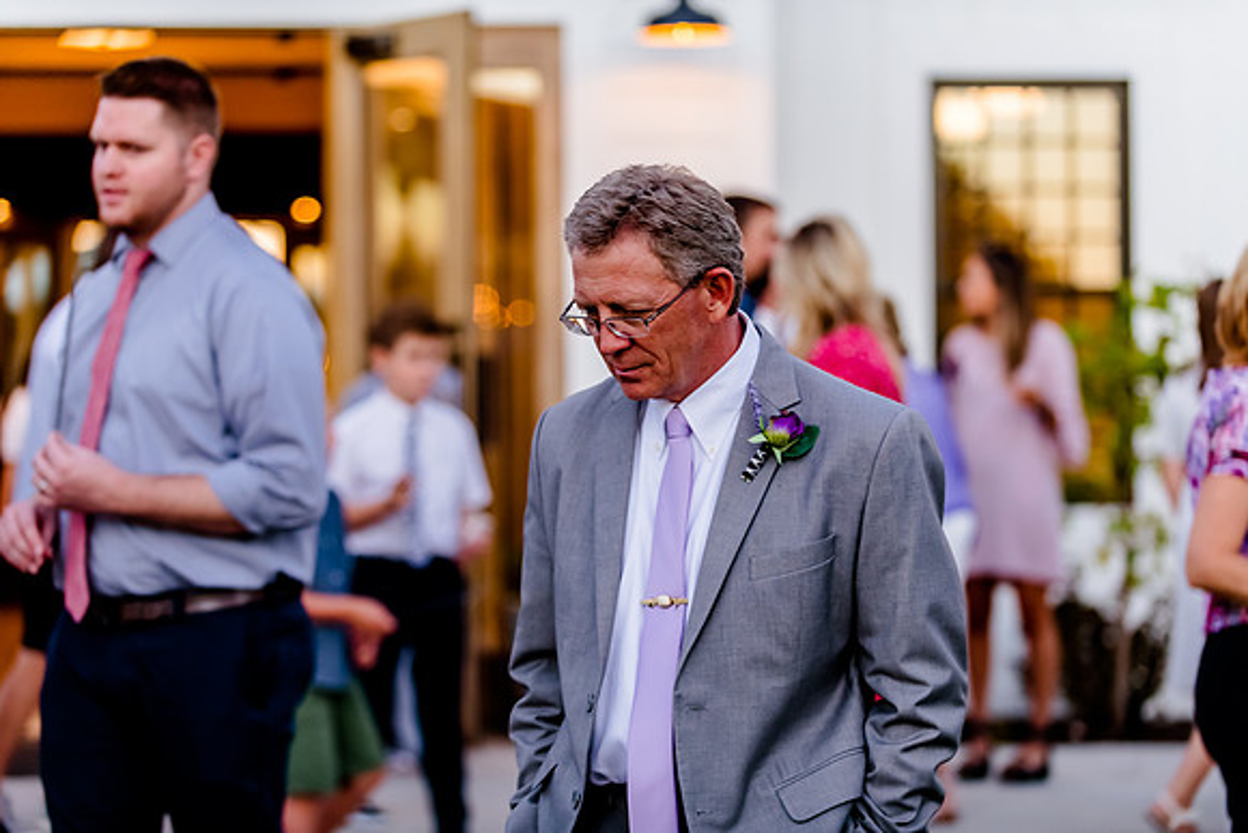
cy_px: 416
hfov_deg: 19.8
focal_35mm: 103
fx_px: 3578
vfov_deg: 13.3
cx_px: 628
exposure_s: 1/250
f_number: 2.8
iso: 1000
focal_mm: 102
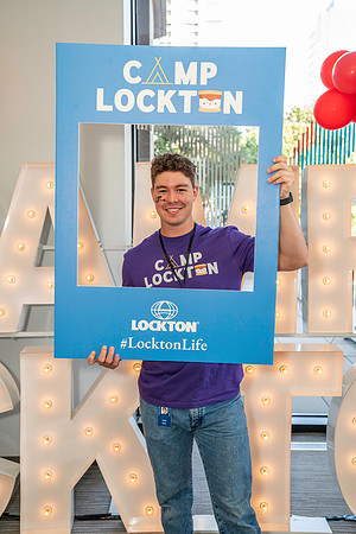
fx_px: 593
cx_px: 178
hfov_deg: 33.4
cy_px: 267
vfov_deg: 48.5
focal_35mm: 40
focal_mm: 40
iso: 1000
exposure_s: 1/200
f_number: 4.5
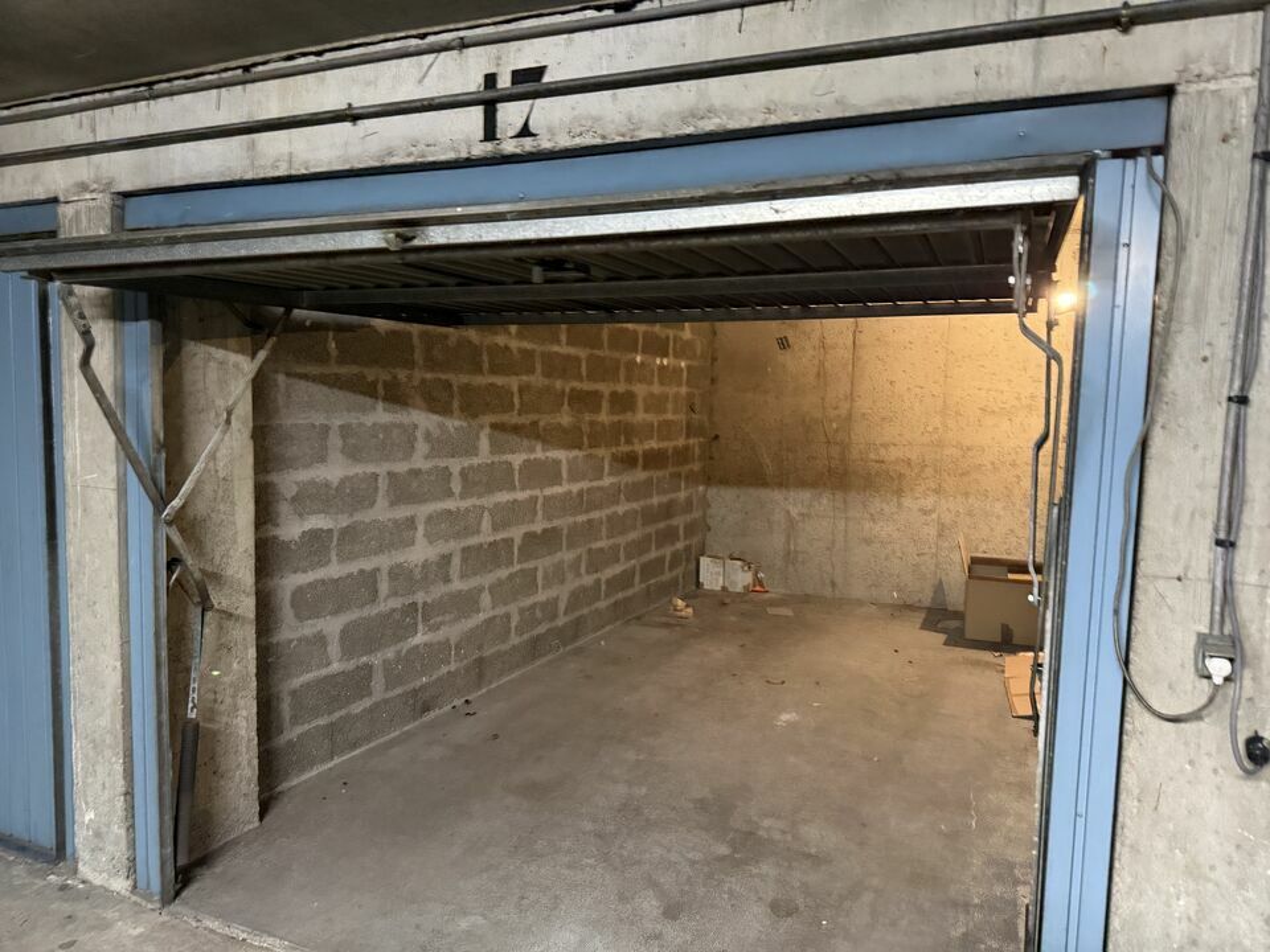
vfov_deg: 56.8
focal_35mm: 24
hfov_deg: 71.6
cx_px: 635
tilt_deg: -7.0
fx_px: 881
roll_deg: -1.5
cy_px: 476
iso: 800
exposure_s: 1/33
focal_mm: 6.76
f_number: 1.78
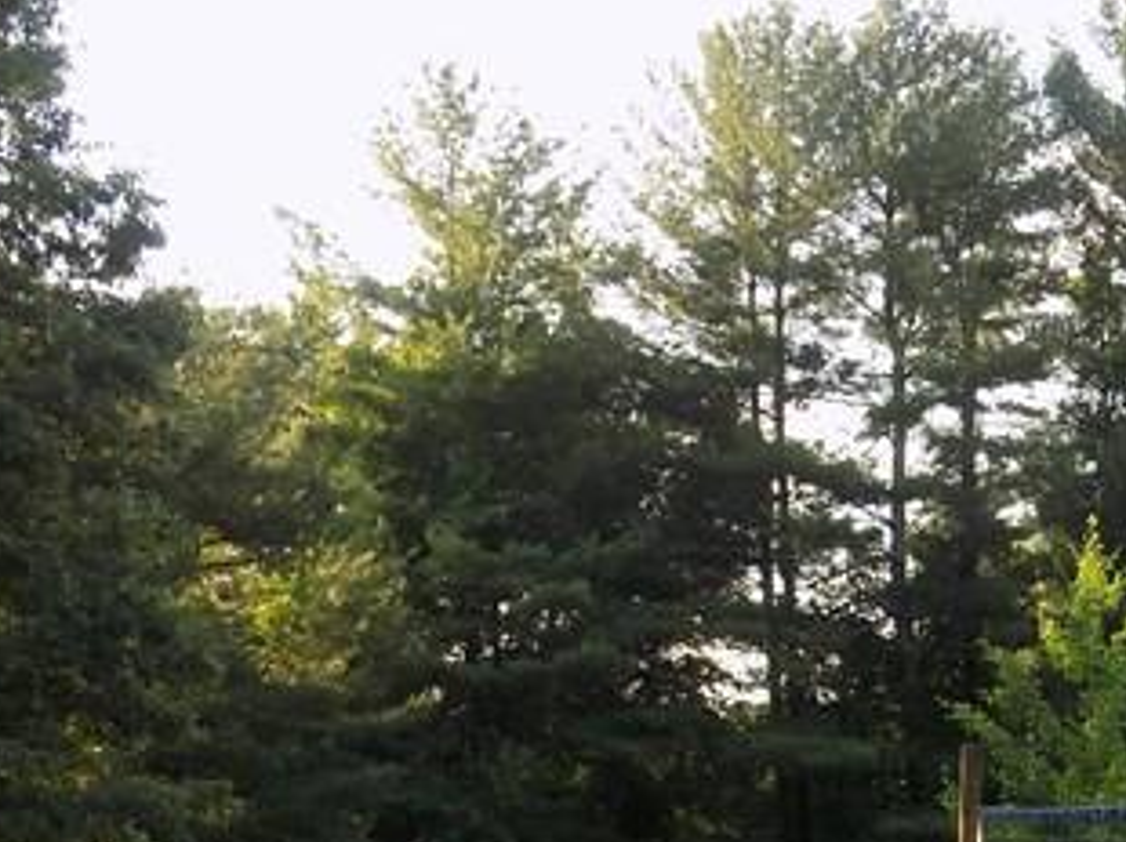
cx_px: 1046
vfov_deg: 18.8
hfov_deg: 24.8
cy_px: 867
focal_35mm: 76
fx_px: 2470
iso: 80
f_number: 3.1
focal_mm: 4
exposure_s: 1/125
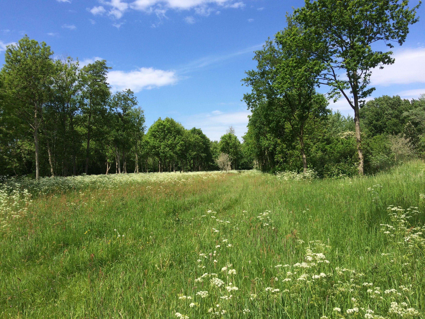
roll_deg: +1.3
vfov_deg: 48.2
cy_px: 160
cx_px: 212
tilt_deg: +0.3
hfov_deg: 61.7
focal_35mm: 29
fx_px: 356
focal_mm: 4.15
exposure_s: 1/1953
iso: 32
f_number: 2.2
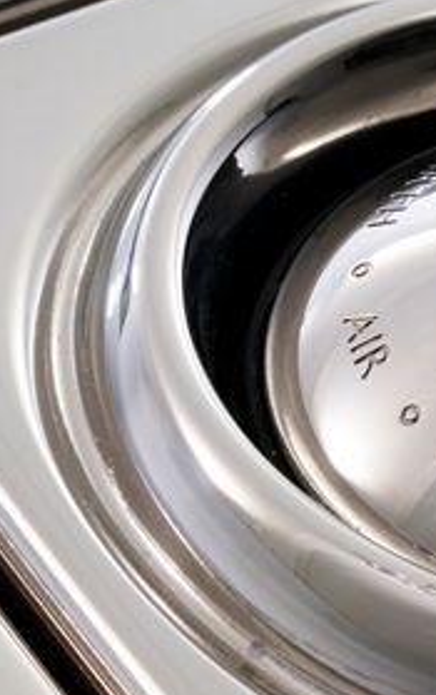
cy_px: 30
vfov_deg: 5.3
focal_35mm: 394
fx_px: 7471
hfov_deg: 3.3
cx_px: 633
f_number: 18
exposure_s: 1/1.67
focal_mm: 90
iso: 160
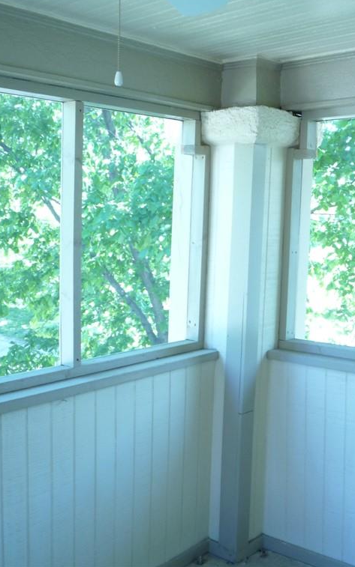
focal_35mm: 43
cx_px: 256
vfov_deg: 46.2
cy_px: 280
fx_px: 666
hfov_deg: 29.5
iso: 200
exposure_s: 1/30
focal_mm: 5.2
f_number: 3.3
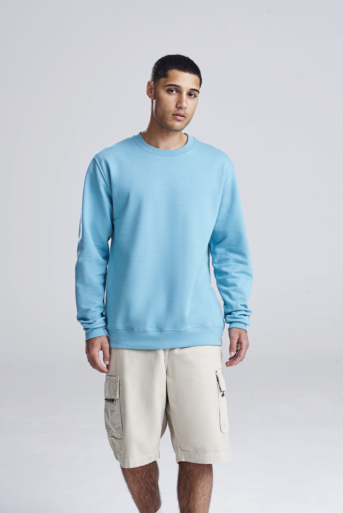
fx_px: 1499
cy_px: 256
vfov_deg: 19.4
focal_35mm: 105
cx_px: 172
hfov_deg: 13.1
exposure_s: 1/160
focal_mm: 105
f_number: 10
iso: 400
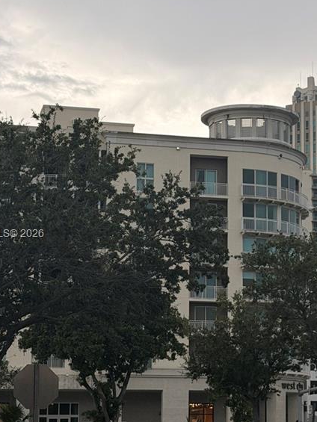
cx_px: 242
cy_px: 235
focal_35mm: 102
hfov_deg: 14.4
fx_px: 1245
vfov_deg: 19.3
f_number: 1.78
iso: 64
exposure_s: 1/2494
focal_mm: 6.76
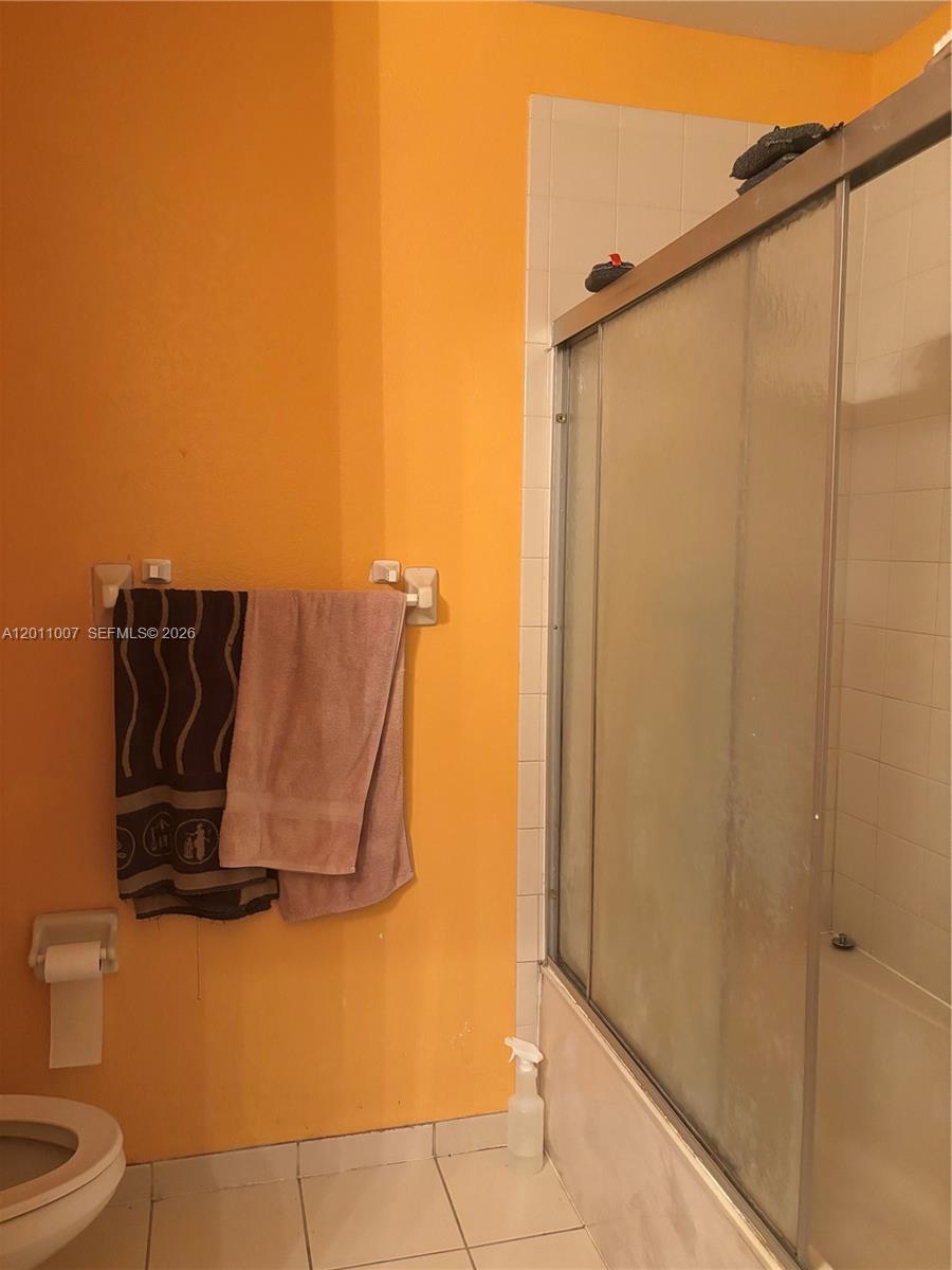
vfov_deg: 67.3
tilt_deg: -5.0
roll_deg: -1.5
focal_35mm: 26
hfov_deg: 53.1
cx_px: 476
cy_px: 635
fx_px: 953
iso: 500
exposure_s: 1/40
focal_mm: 5.96
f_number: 1.6
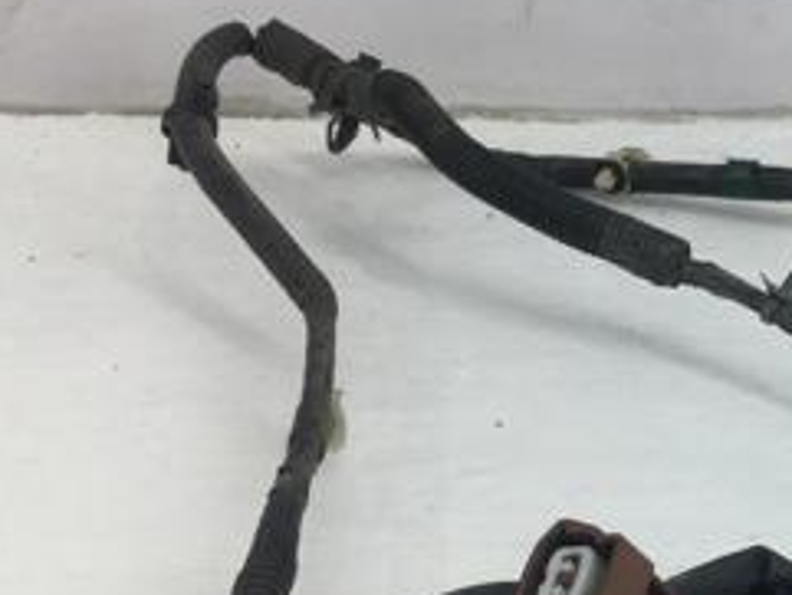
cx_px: 881
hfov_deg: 23.7
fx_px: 1763
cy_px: 375
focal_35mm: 77
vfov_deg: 19.1
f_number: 2.2
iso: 32
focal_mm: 4.15
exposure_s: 1/100
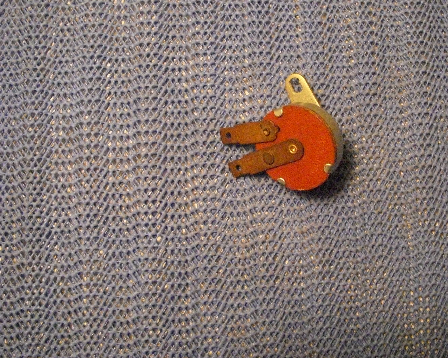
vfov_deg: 32.7
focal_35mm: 46
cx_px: 275
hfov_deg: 40.1
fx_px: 610
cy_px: 155
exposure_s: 1/125
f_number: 3.3
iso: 1600
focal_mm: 6.3
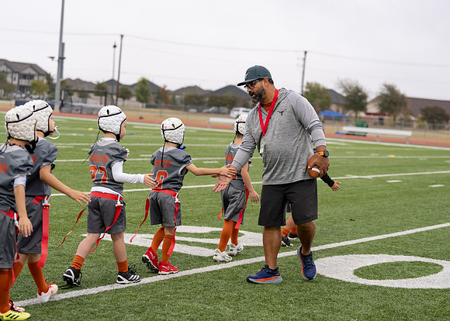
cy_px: 160
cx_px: 225
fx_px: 937
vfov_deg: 19.4
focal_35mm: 73
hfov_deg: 27.0
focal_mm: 70
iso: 500
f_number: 2.8
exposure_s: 1/1000
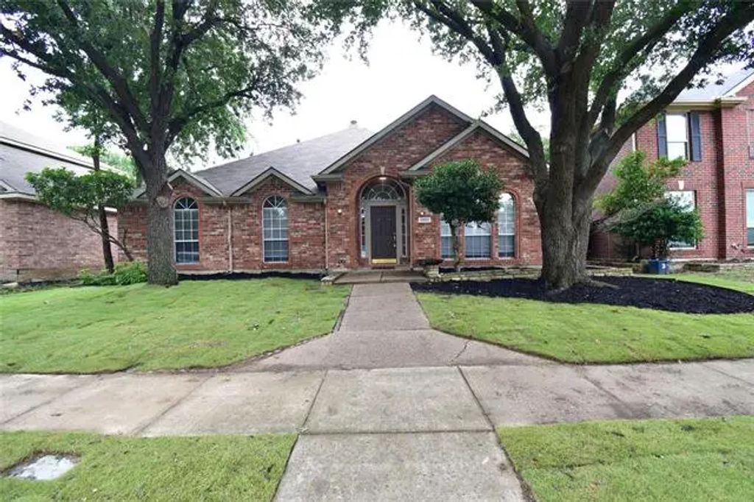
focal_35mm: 15
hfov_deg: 100.4
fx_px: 314
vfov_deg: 77.3
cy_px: 251
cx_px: 377
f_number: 7.1
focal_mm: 10
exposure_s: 1/15
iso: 100
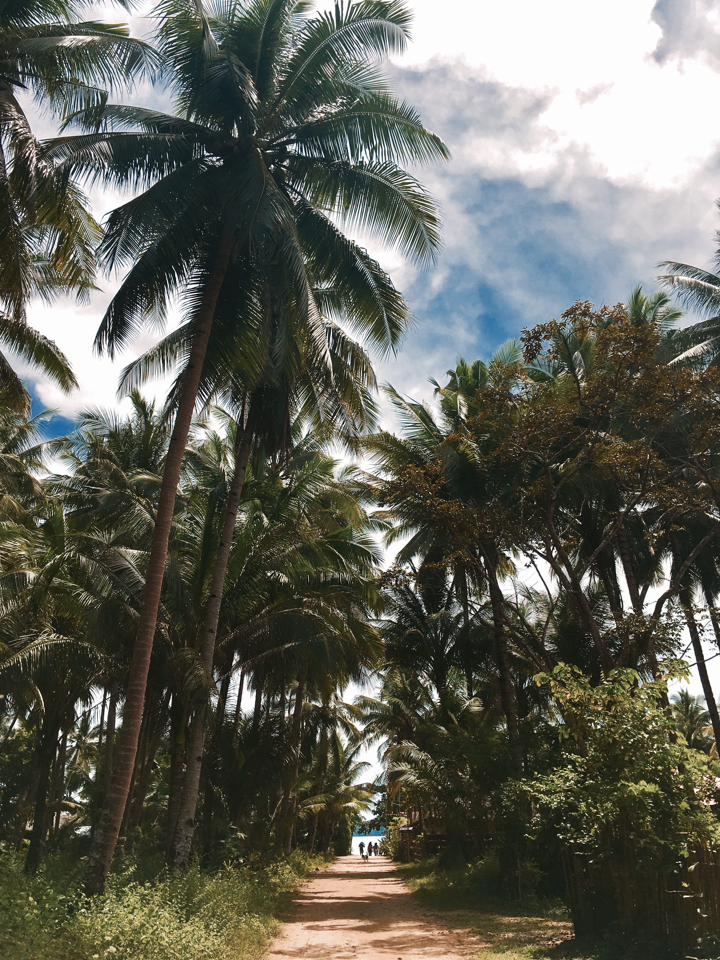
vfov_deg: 61.7
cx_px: 360
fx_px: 804
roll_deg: +0.1
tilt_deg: +23.6
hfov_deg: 48.2
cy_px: 480
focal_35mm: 29
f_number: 2.2
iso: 25
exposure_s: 1/2959
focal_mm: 4.15
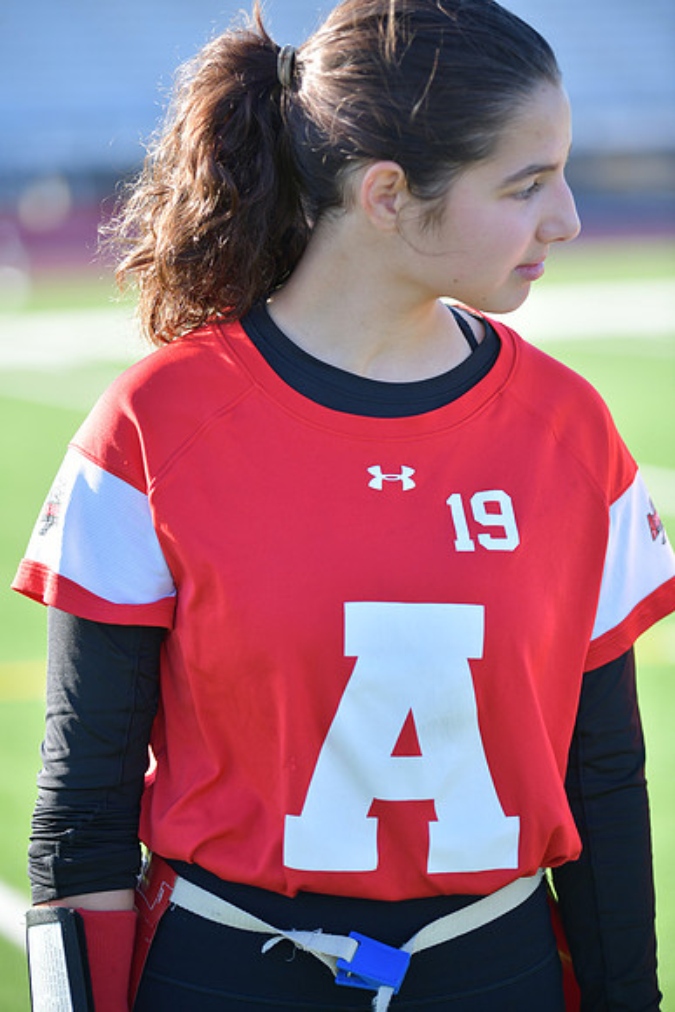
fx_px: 3373
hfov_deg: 11.4
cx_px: 338
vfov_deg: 17.1
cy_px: 506
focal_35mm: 120
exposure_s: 1/1600
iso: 450
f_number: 3.2
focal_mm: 120
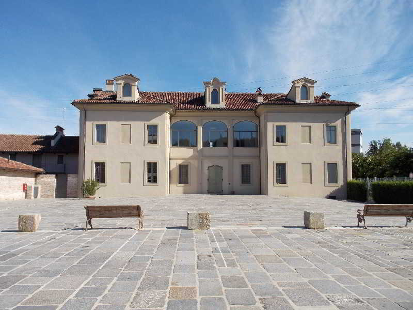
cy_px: 155
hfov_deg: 61.7
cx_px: 206
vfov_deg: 48.2
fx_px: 346
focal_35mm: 29
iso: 80
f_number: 3.3
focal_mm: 4.1
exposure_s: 1/800
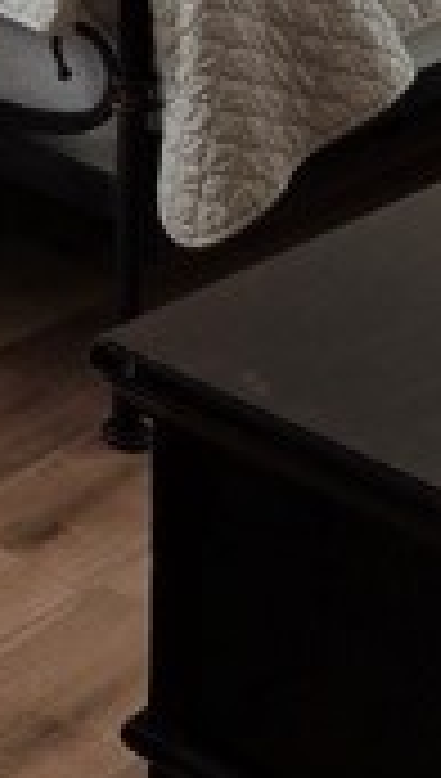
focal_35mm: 111
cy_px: -558
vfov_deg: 16.5
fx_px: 2295
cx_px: -446
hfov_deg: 10.1
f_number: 1.7
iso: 32
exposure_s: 1/120
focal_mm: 6.3
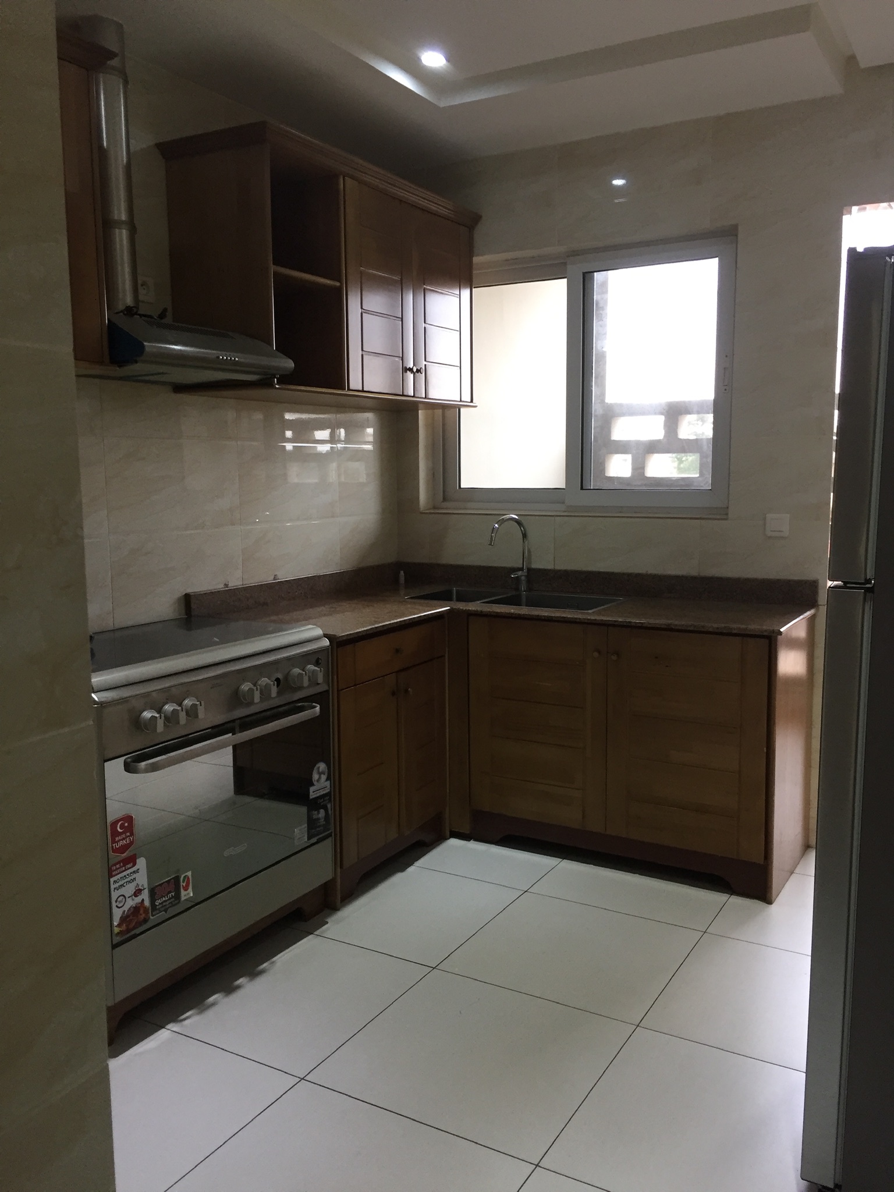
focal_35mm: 29
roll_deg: +0.2
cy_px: 596
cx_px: 447
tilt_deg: -6.0
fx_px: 999
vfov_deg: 61.7
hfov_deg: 48.2
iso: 80
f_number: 2.2
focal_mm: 4.15
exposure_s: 1/33
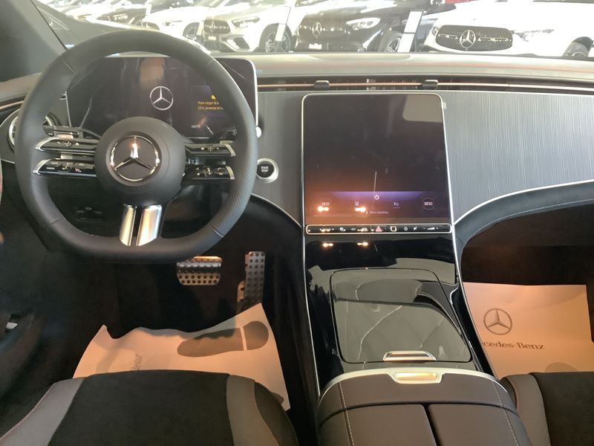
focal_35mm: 31
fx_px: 532
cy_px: 223
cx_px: 297
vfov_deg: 45.4
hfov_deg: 58.4
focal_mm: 3.3
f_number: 2.4
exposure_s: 1/33
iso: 320
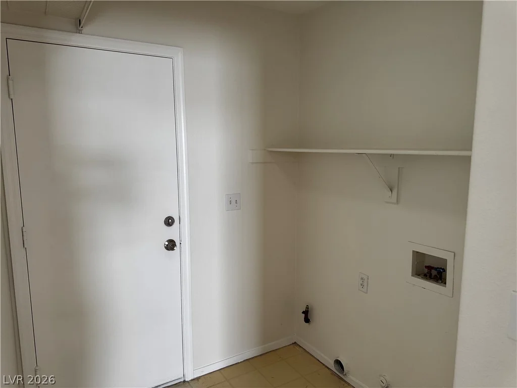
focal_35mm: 24
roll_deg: -0.2
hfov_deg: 71.6
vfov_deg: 56.8
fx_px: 358
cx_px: 258
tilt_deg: -8.6
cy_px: 194
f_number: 1.78
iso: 200
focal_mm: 6.76
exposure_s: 1/120
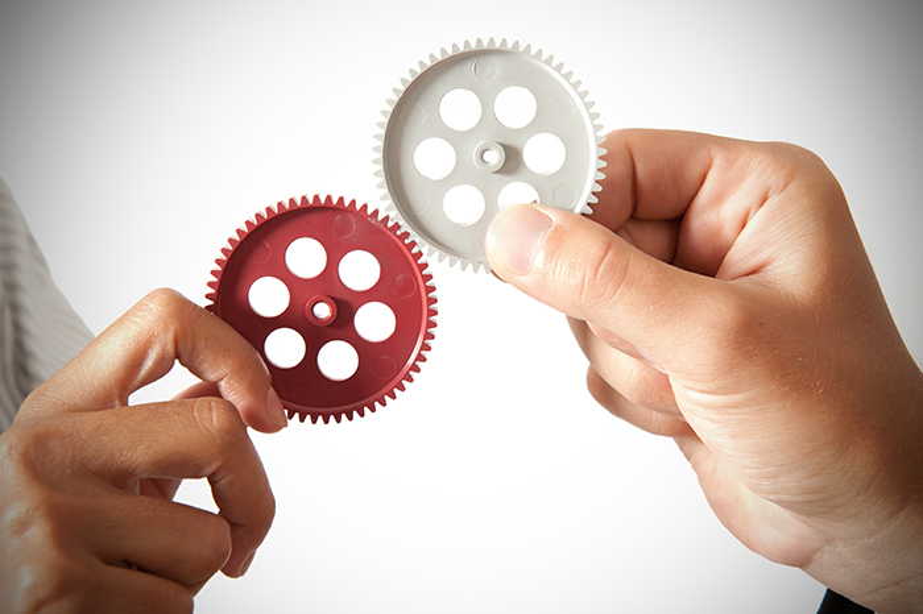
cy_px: 307
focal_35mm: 70
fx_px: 1794
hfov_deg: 28.9
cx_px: 462
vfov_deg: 19.4
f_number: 10
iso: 200
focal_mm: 70
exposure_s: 1/200
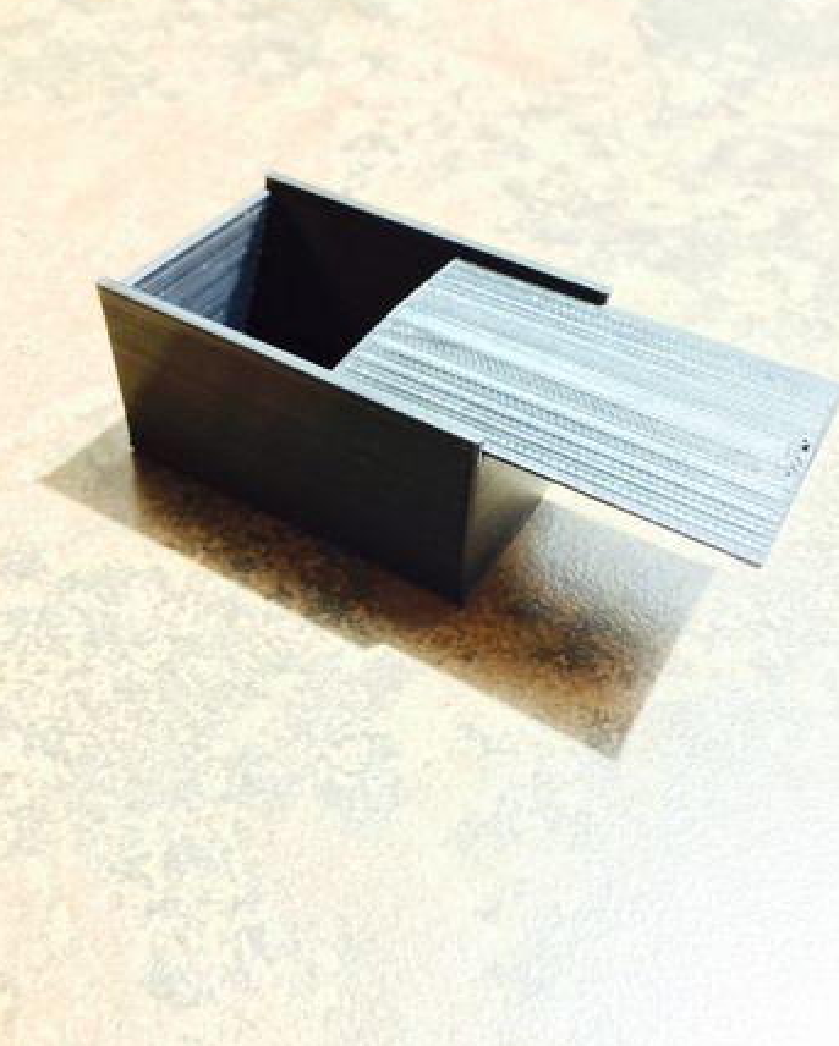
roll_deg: -3.6
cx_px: 418
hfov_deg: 47.2
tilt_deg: -44.4
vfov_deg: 57.1
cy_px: 497
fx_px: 961
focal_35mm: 31
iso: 25
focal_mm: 4.15
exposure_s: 1/138
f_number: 2.2
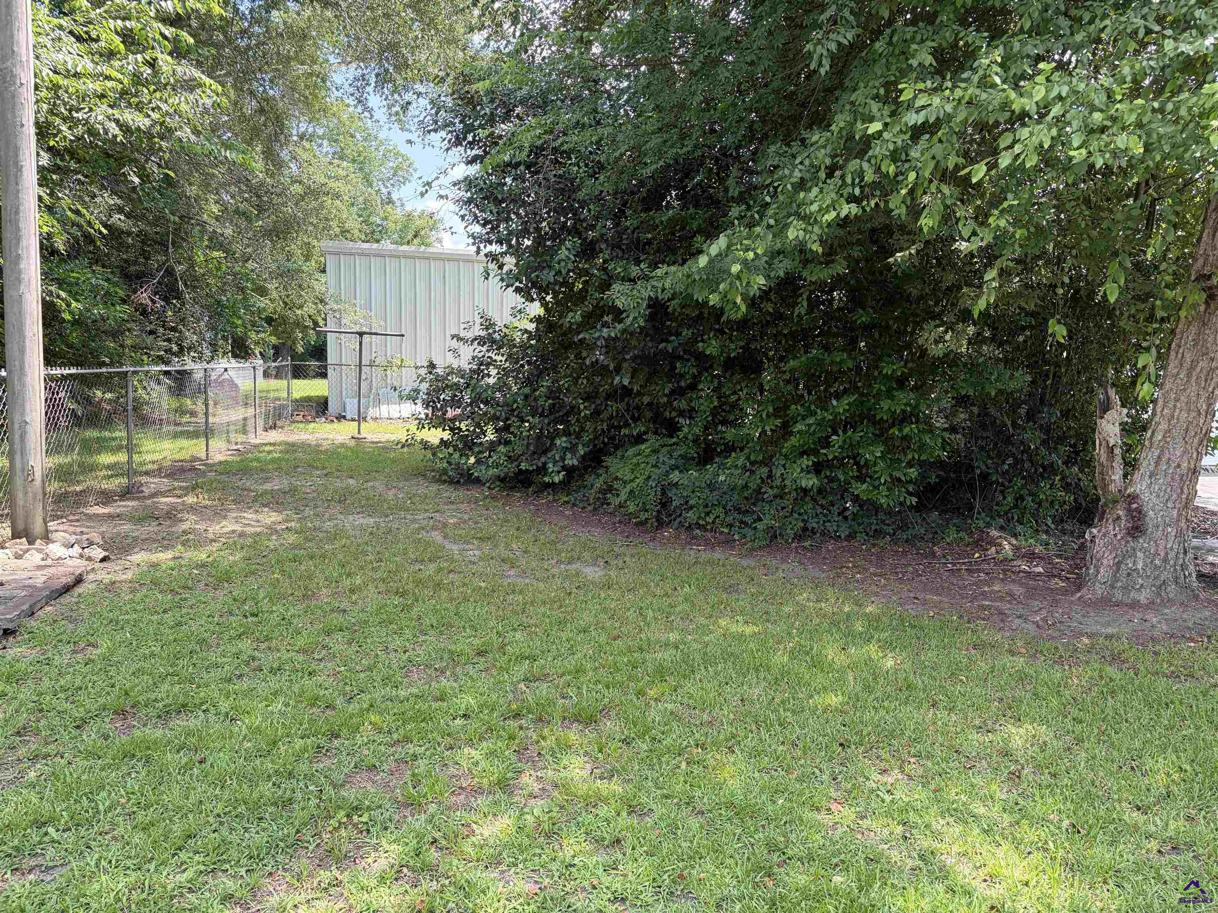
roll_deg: -1.6
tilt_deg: -5.6
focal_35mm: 26
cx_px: 609
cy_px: 456
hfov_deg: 67.3
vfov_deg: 53.1
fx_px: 915
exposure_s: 1/375
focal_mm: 5.96
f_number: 1.6
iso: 64
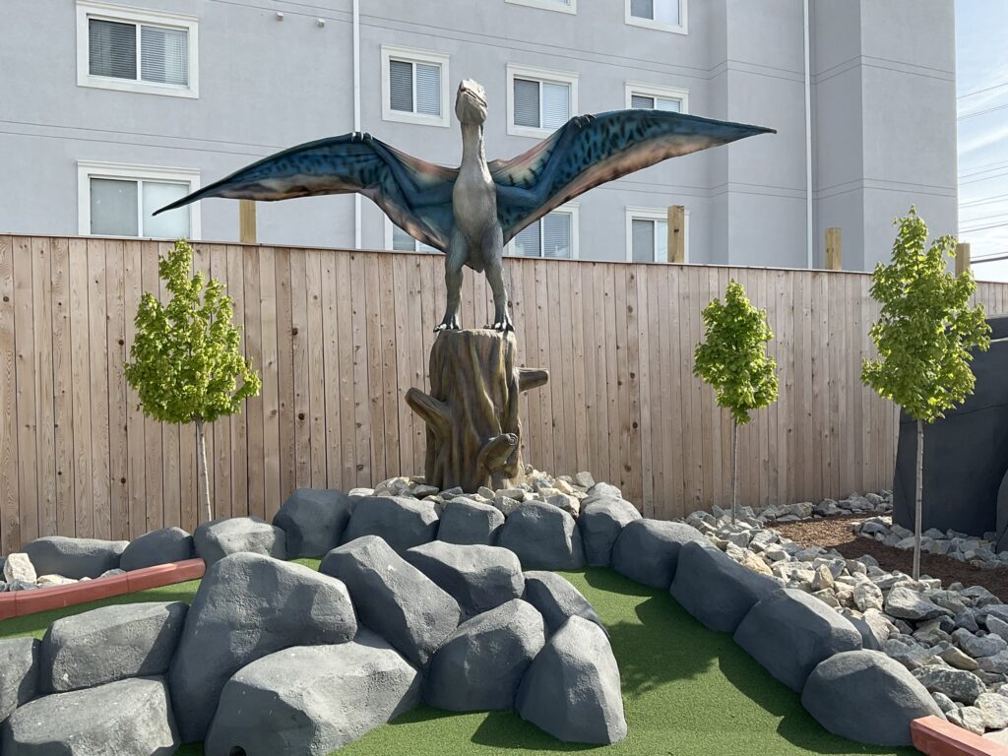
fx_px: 844
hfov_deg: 61.7
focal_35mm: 29
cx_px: 504
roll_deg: +0.5
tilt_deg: +1.2
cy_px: 378
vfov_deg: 48.2
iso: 16
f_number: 1.8
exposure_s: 1/944
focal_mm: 3
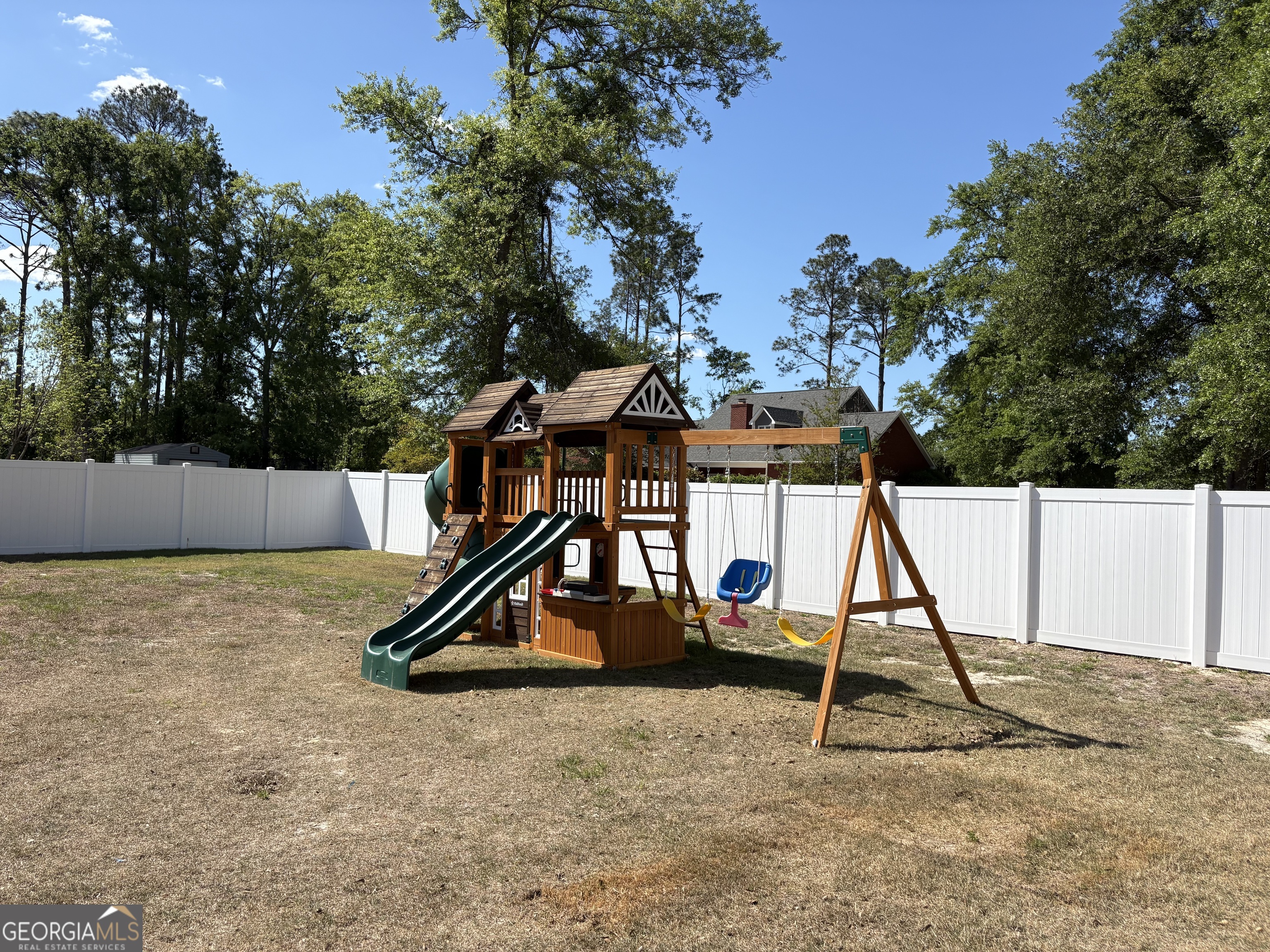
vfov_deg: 53.1
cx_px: 635
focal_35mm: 26
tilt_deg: +1.4
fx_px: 954
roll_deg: -2.4
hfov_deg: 67.3
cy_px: 476
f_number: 1.6
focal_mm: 5.96
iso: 50
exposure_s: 1/3125
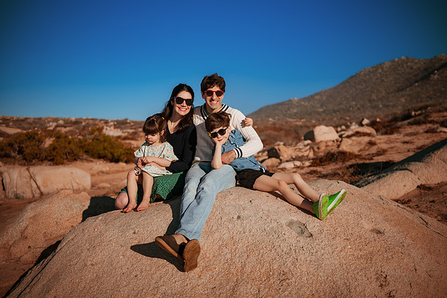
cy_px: 149
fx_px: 435
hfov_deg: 54.4
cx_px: 224
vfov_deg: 37.9
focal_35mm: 35
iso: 50
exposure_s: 1/8000
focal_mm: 35
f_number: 2
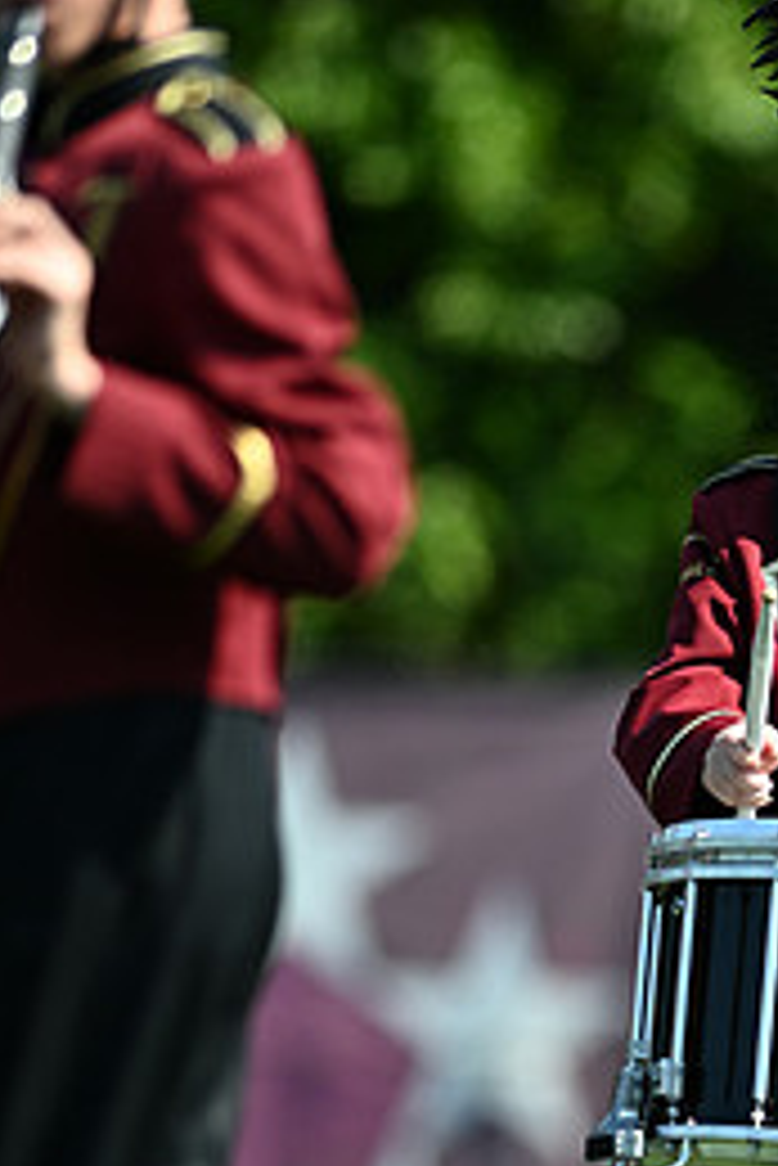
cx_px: 861
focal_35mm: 673
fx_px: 21786
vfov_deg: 3.1
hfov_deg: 2.0
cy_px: 905
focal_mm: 300
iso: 200
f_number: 2.8
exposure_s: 1/2500
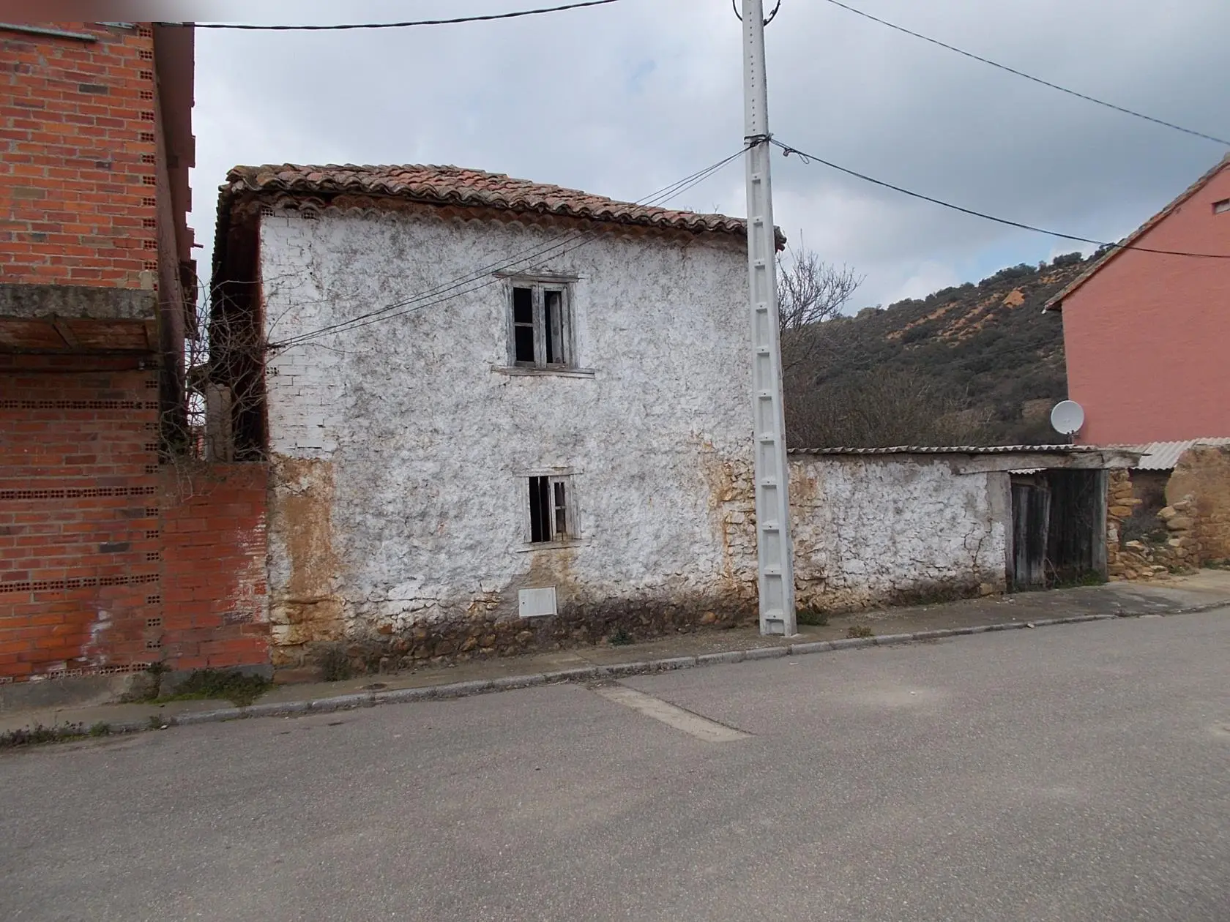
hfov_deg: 67.3
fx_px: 924
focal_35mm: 26
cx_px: 615
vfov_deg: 53.1
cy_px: 461
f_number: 8
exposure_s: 1/160
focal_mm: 4.6
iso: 80
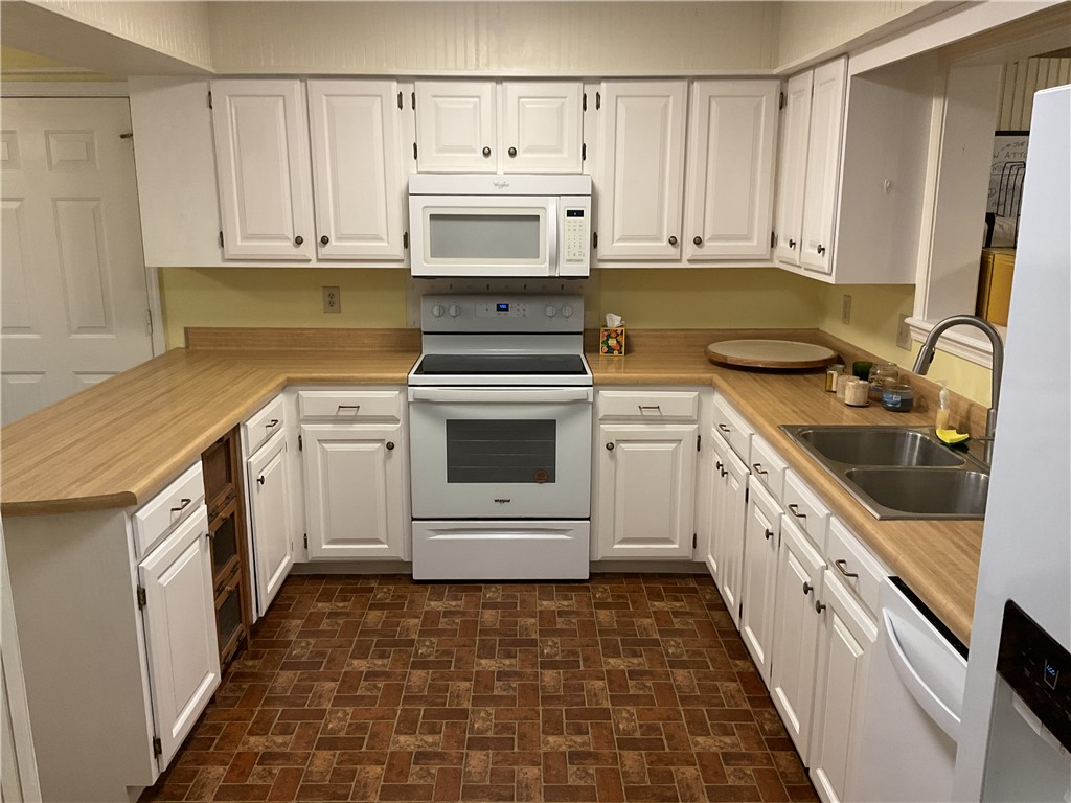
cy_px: 402
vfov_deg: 48.2
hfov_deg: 61.7
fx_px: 897
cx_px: 536
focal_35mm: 29
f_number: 1.8
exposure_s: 1/60
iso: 80
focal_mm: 3
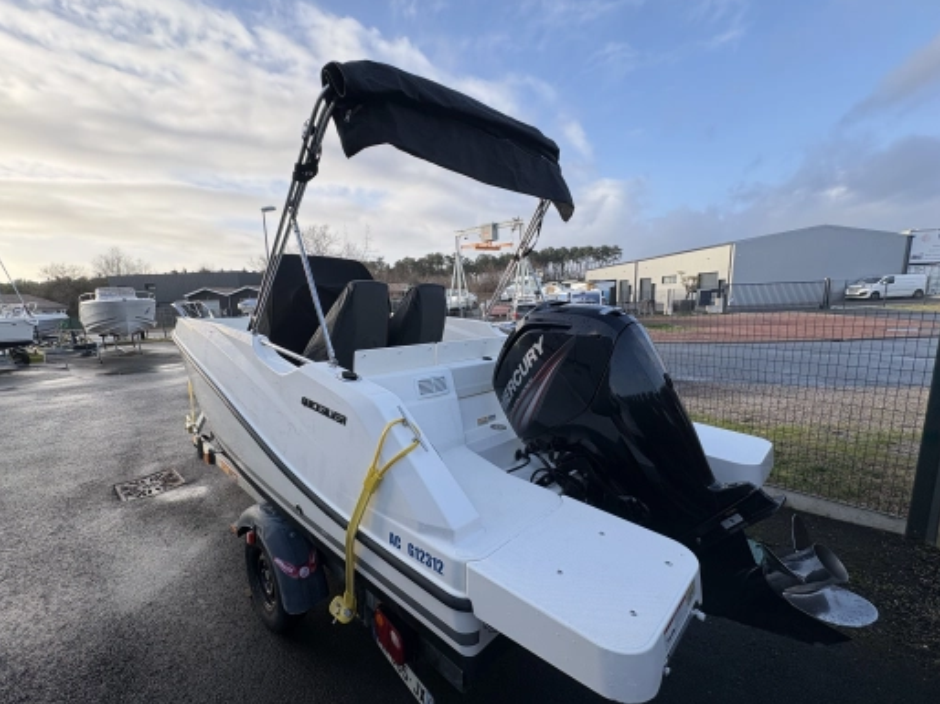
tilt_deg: -9.8
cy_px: 368
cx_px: 454
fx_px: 407
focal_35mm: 15
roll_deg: +1.9
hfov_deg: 98.2
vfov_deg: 81.6
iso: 40
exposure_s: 1/456
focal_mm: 2.22
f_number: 2.2
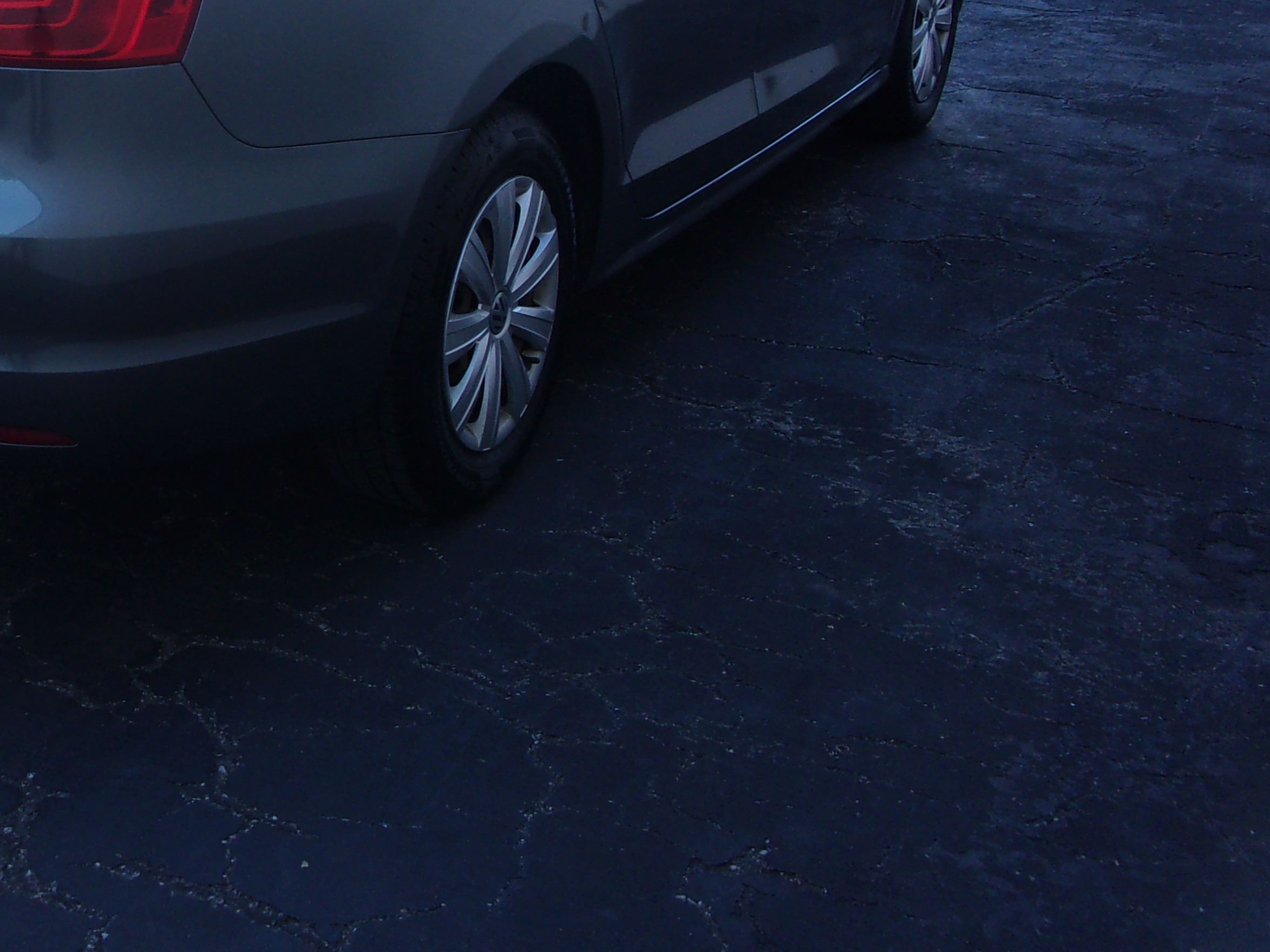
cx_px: 142
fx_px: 2018
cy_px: 175
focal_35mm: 55
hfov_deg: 33.2
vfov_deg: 26.0
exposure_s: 1/100
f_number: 3.9
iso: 80
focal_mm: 5.1
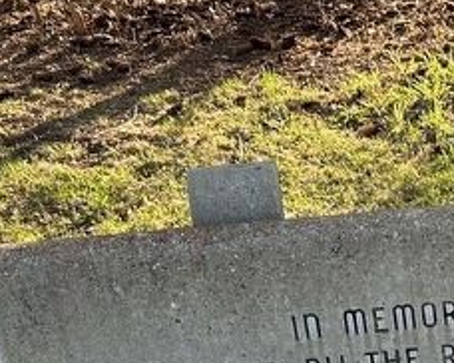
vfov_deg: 16.2
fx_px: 1195
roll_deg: +1.8
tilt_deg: -36.5
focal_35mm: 89
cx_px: 595
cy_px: 495
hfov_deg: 19.7
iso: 40
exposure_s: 1/200
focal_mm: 5.7
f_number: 1.5
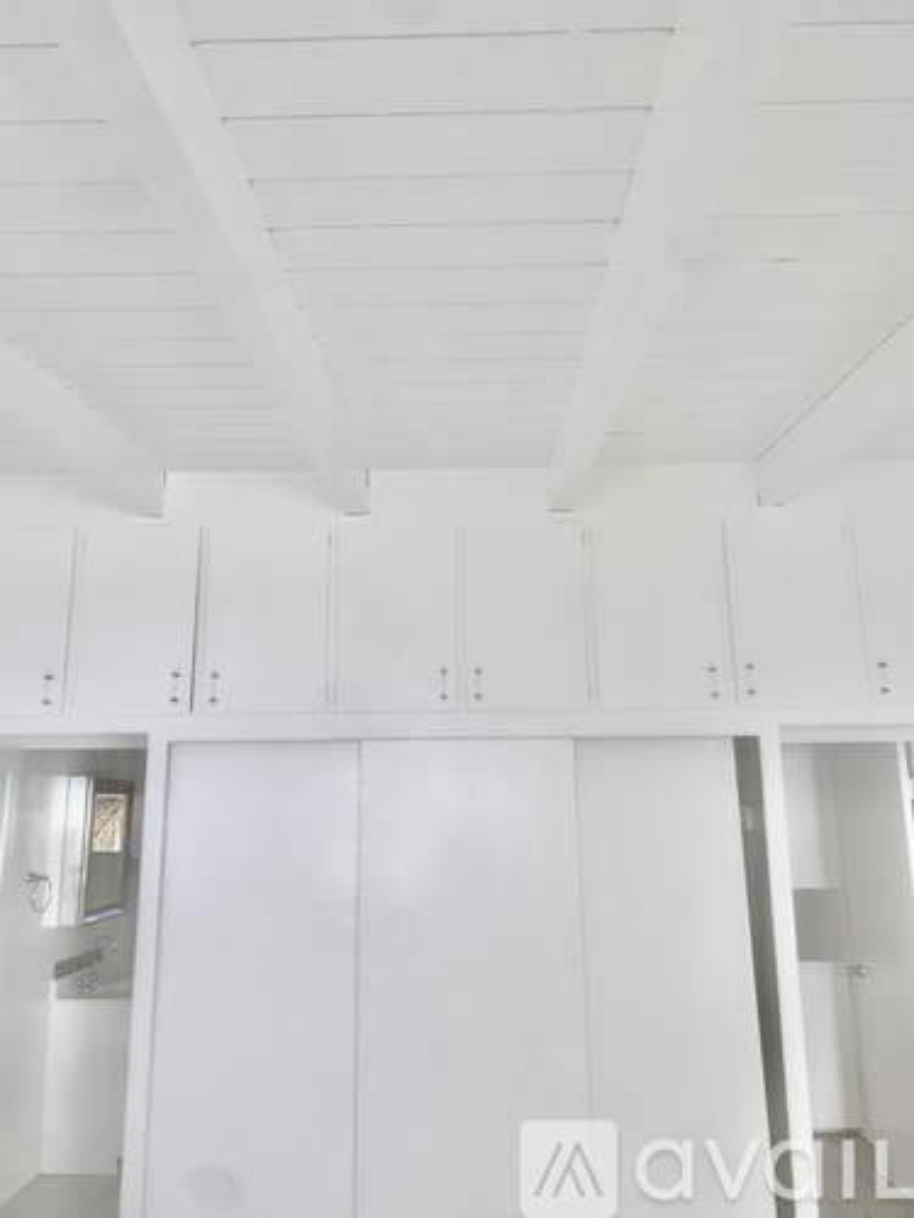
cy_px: 609
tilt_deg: +12.9
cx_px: 457
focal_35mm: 26
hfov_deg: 53.1
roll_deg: +0.9
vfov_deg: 67.3
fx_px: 915
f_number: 1.8
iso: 32
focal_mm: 4.25
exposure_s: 1/121
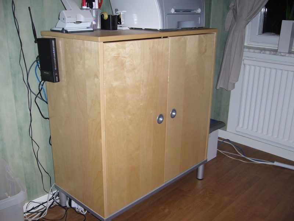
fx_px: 306
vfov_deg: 39.7
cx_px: 147
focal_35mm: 36
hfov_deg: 51.4
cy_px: 110
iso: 100
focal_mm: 6
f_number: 2.9
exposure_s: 1/30
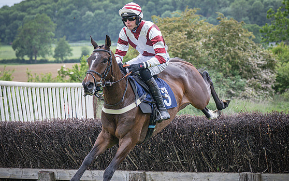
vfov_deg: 9.0
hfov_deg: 14.3
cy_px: 103
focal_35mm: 146
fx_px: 1150
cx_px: 127
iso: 400
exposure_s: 1/1600
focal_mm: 70
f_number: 3.5
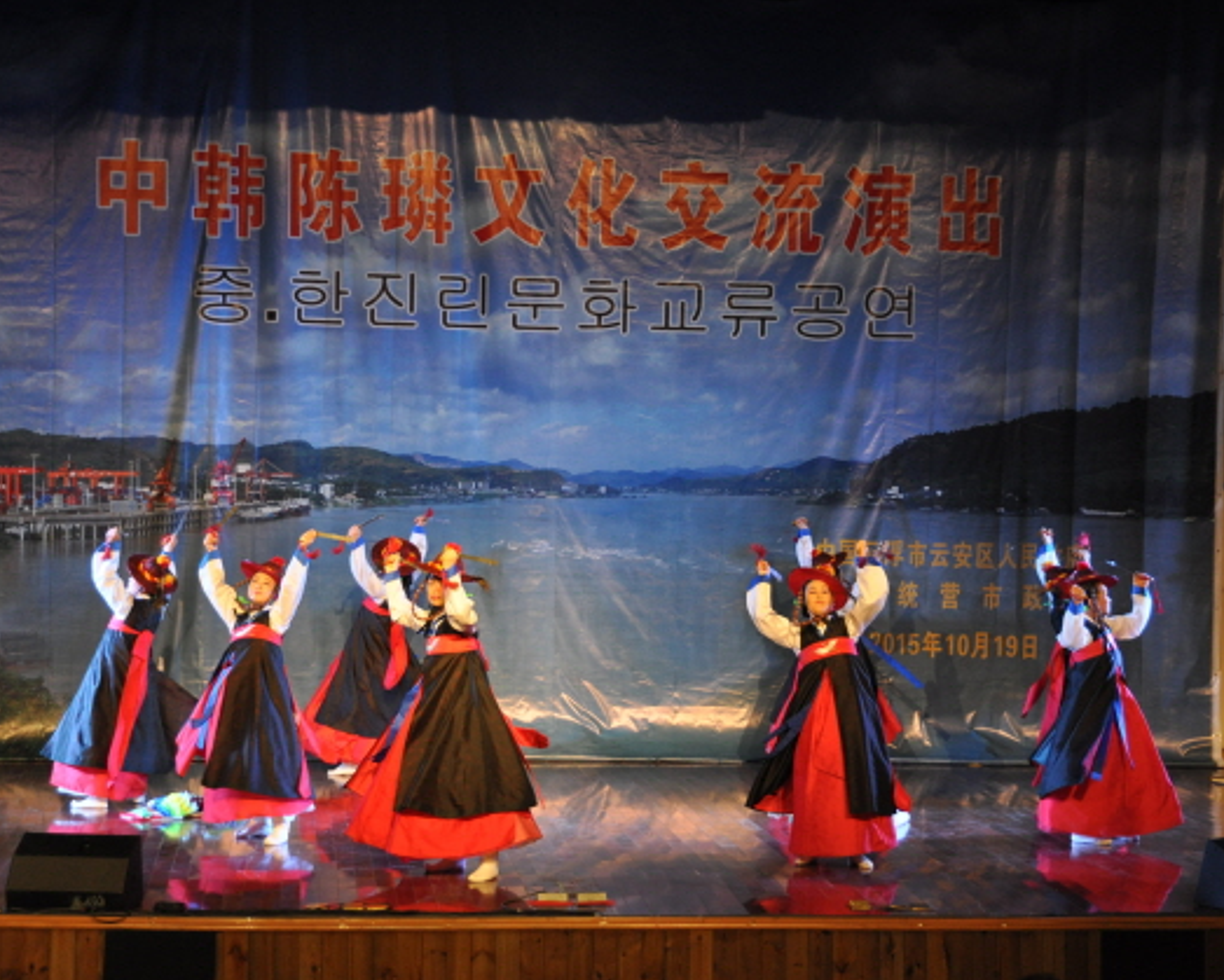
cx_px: 648
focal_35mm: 86
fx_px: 3117
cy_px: 490
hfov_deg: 22.2
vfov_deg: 17.9
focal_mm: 50
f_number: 5.6
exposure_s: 1/125
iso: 800
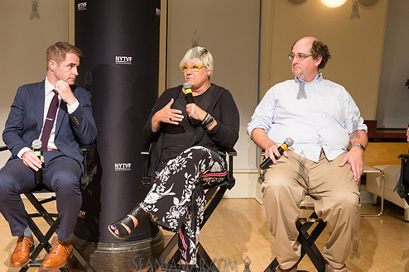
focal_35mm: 47
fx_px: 534
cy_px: 124
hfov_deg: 41.9
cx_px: 195
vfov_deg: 28.6
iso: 2500
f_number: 4
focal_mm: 40
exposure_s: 1/200
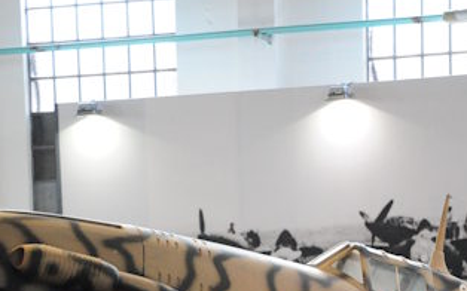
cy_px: 350
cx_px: 369
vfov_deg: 7.0
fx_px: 2379
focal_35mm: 187
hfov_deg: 11.2
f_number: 7.1
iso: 6400
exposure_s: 1/200
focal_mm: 72
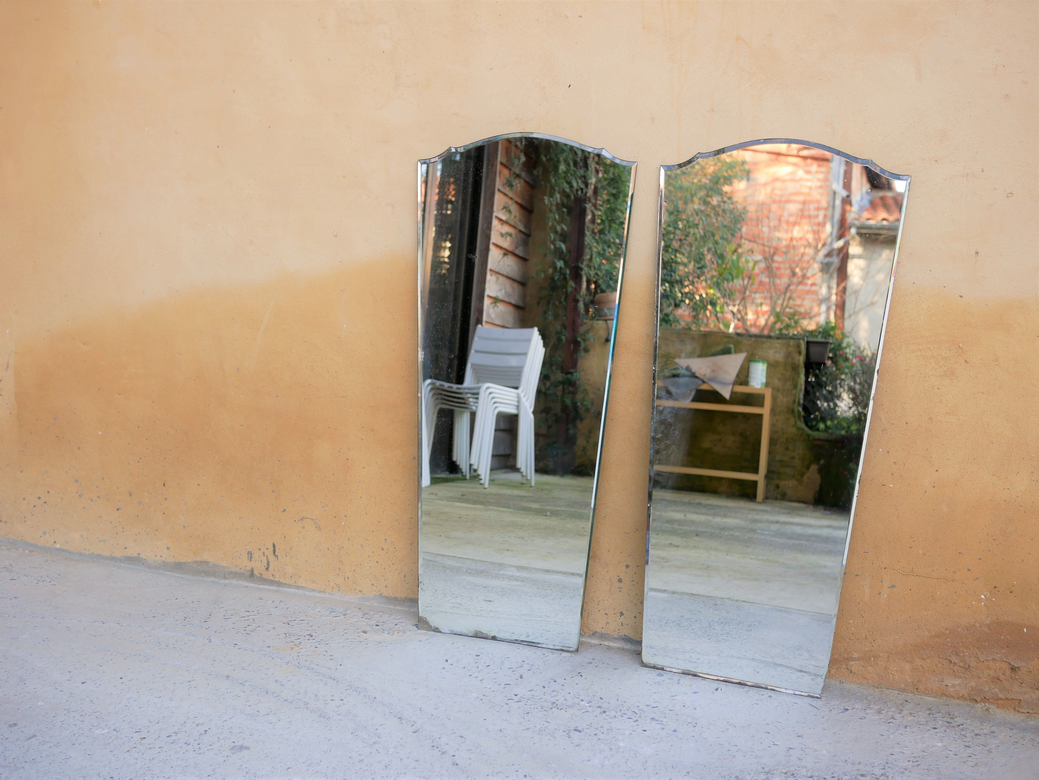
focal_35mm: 40
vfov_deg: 36.0
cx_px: 520
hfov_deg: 46.8
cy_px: 390
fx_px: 1201
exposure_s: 1/250
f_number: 2.8
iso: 200
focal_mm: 20
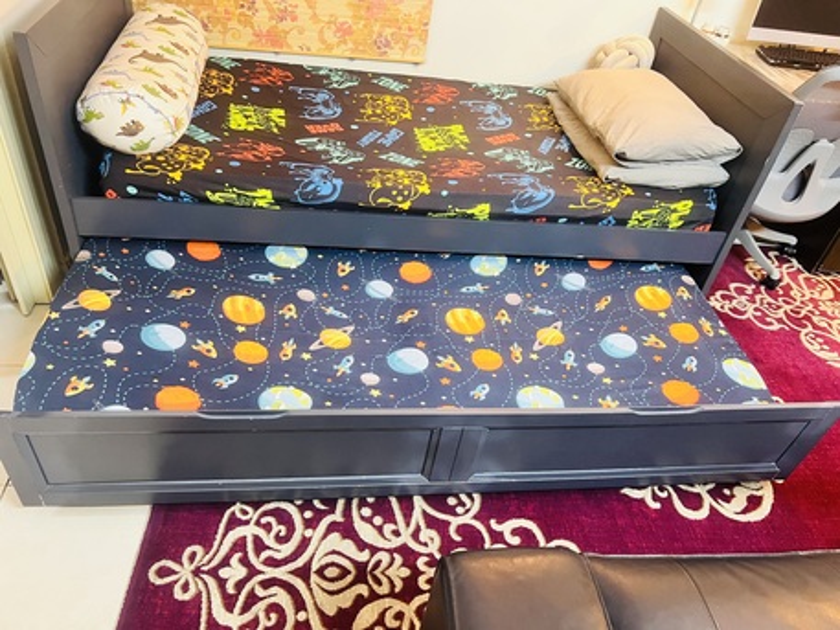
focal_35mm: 26
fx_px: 631
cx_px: 420
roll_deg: -10.2
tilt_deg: -39.9
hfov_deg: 67.3
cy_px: 315
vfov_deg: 53.1
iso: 500
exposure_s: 1/40
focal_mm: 5.7
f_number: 1.5
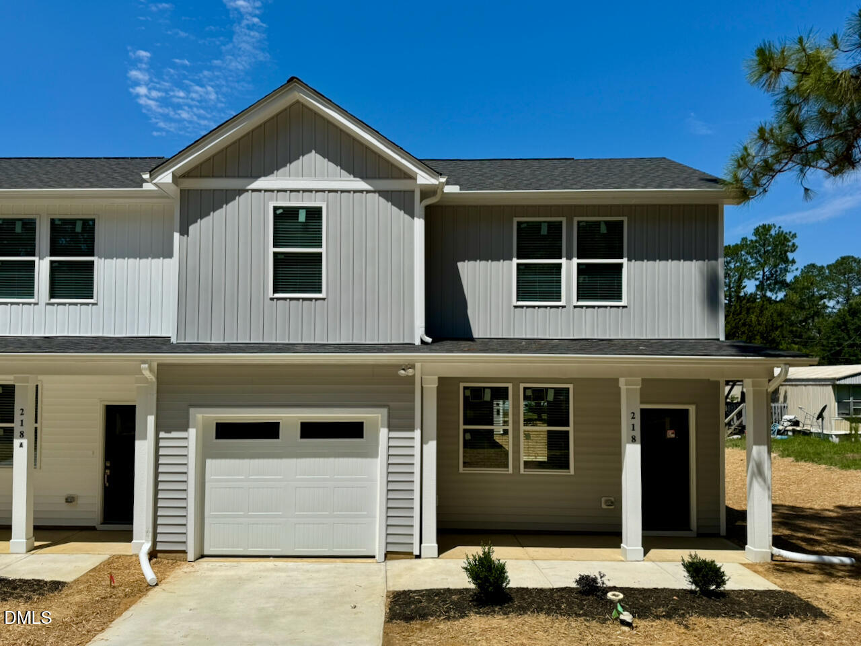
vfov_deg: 56.8
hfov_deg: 71.6
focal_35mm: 24
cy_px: 323
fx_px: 597
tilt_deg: +3.7
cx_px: 430
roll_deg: -1.6
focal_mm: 6.76
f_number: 1.78
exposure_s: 1/7937
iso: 80
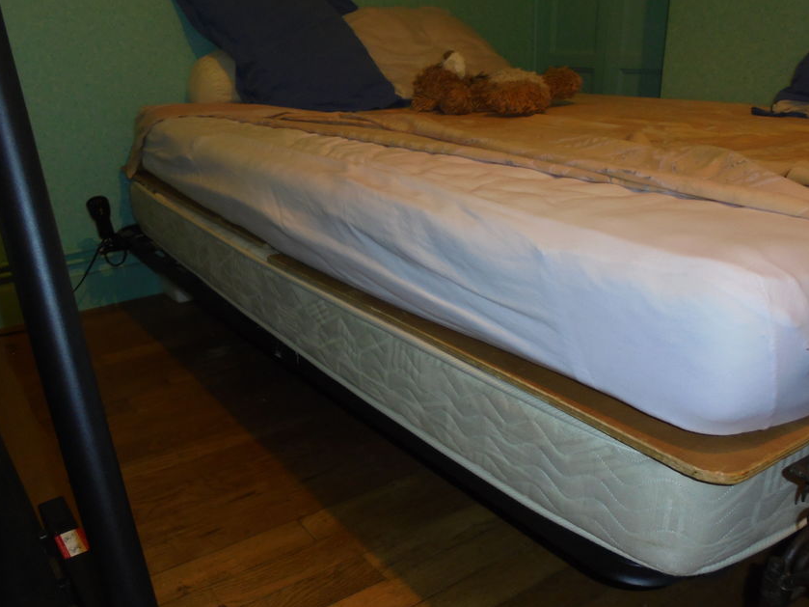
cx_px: 383
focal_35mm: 31
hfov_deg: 58.3
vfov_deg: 45.2
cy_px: 361
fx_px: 724
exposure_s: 1/30
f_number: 3.5
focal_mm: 4.6
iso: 200
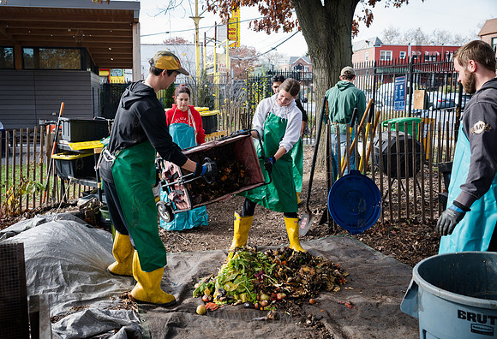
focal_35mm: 37
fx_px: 515
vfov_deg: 36.5
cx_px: 234
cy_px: 164
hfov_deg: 51.5
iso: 640
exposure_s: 1/250
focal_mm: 35
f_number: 5
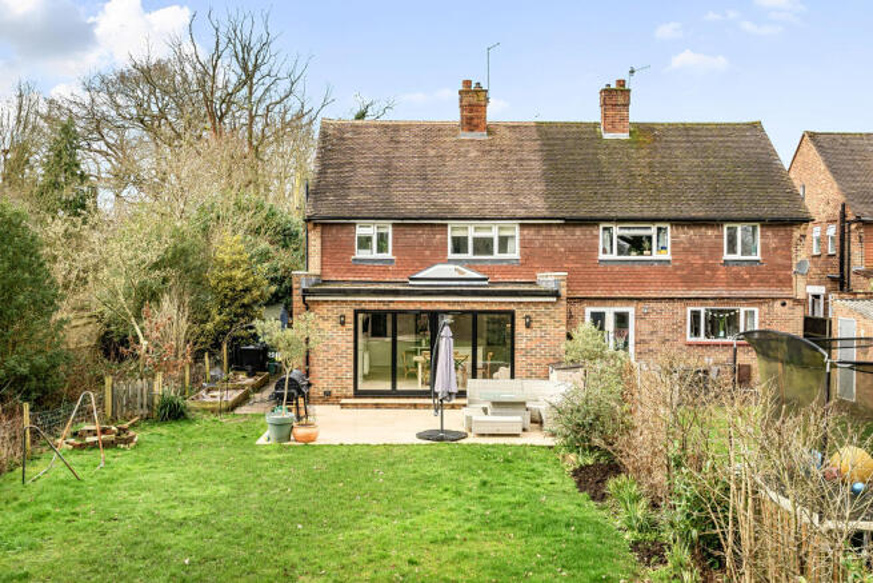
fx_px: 873
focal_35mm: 36
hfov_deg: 53.1
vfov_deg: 36.9
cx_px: 436
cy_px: 292
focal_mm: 24
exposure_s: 1/160
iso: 400
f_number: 8
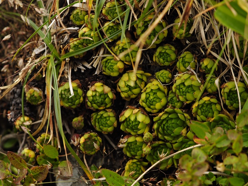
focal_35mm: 139
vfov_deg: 10.7
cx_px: 116
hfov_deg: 14.2
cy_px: 93
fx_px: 993
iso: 100
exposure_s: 1/80
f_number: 7.1
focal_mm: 85
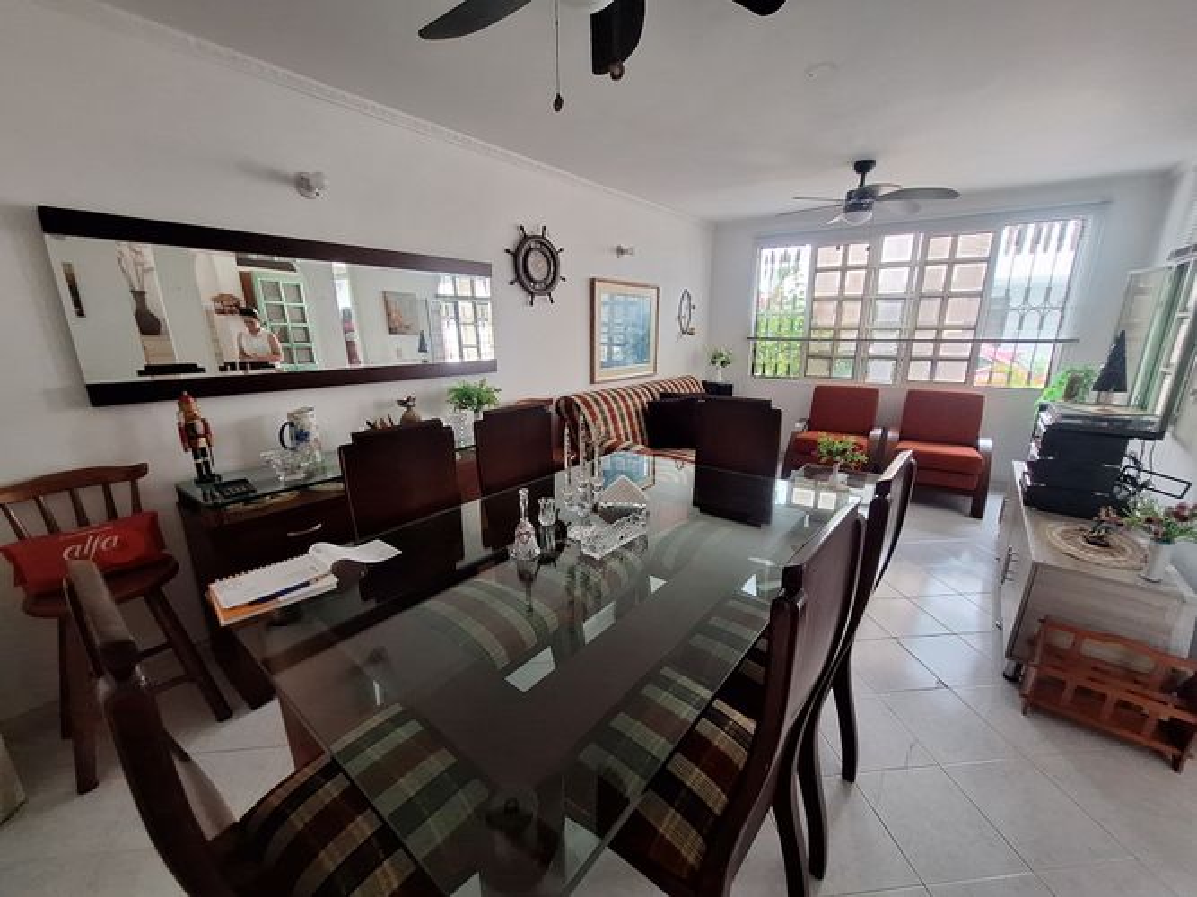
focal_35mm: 13
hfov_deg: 106.2
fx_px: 449
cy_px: 448
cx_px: 598
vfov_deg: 89.9
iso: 200
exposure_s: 1/40
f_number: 2.2
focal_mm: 1.74
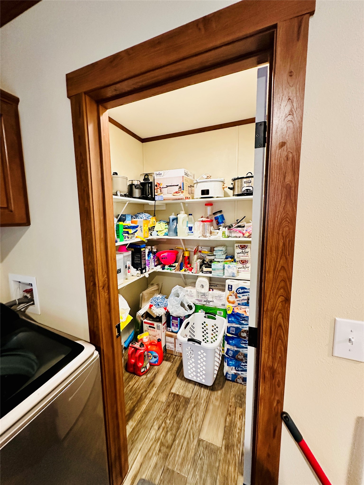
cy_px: 242
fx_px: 196
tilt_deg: -6.3
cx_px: 182
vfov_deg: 102.1
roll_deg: +0.0
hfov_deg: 85.7
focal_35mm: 14
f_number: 2.2
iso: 640
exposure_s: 1/60
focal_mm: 2.22
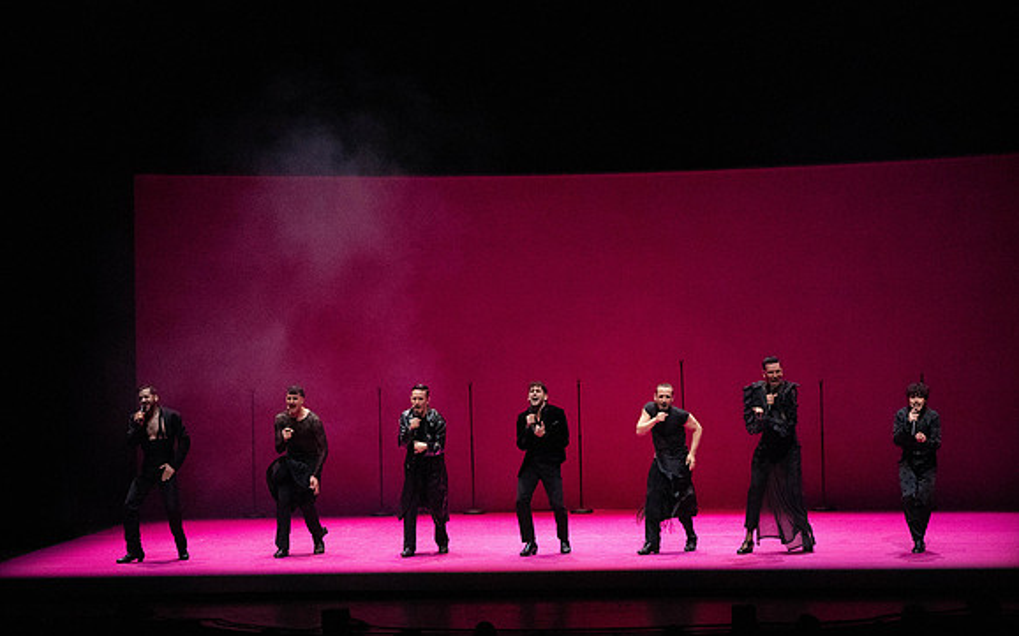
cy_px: 325
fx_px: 3693
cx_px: 510
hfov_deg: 15.7
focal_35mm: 133
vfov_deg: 9.9
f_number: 9
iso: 25600
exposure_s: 1/400
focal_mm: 130
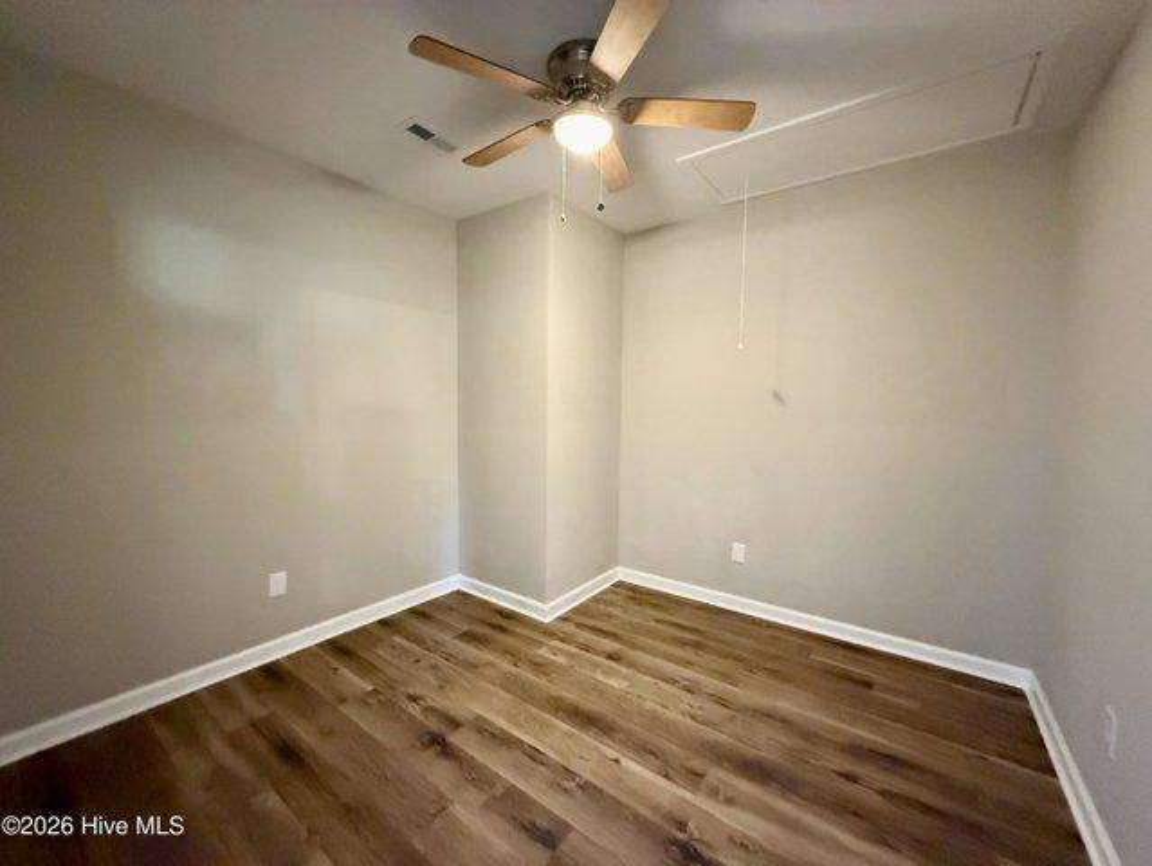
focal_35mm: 14
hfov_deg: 102.0
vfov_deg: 85.7
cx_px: 576
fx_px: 466
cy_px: 433
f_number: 2.2
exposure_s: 1/60
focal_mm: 2.22
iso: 1000
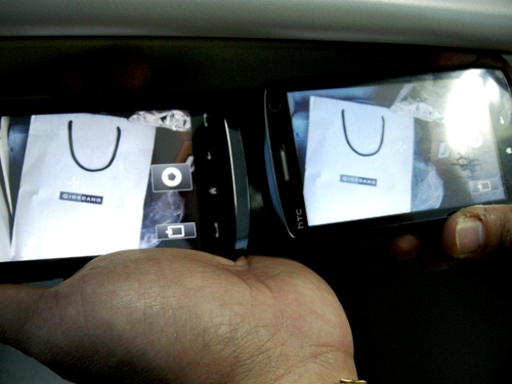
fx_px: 518
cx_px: 256
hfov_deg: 52.6
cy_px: 192
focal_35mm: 35
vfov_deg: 40.7
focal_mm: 7.5
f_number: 3
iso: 400
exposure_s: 1/31
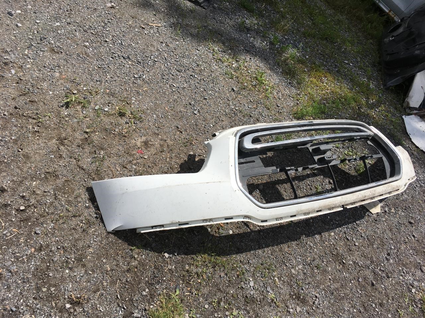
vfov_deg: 48.2
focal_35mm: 29
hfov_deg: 61.7
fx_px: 356
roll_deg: -29.1
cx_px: 212
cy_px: 159
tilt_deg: -43.8
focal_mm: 4.15
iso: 25
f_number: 2.2
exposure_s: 1/2747
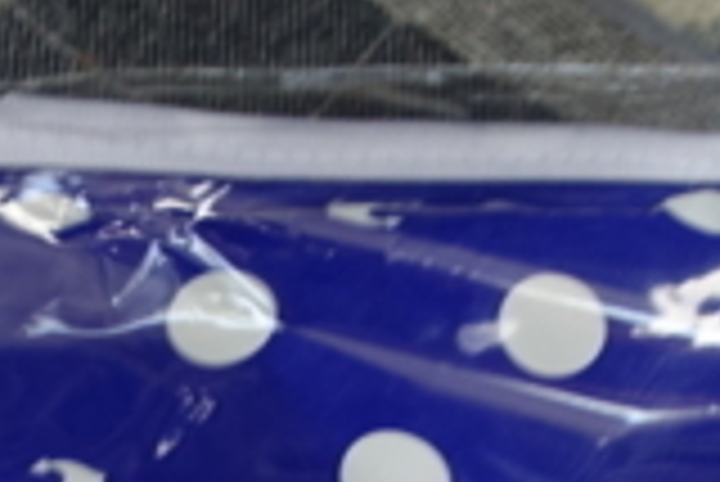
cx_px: 4
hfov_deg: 16.7
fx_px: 2402
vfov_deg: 10.1
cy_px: 1142
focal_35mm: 120
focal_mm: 8.8
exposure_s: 1/30
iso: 125
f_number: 2.8
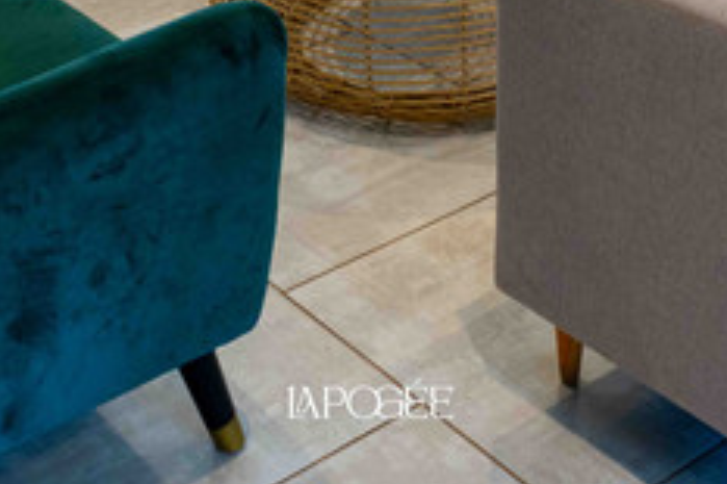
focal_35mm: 77
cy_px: -123
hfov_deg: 26.3
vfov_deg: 16.8
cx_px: 371
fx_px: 1554
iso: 2000
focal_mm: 28
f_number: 5
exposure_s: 1/50
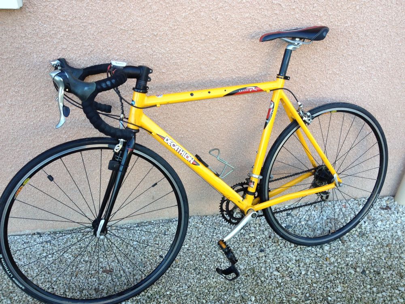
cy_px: 152
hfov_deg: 52.6
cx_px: 202
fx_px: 409
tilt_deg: -34.2
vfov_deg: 40.7
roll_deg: -3.2
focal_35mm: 35
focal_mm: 4.28
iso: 50
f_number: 2.4
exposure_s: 1/136
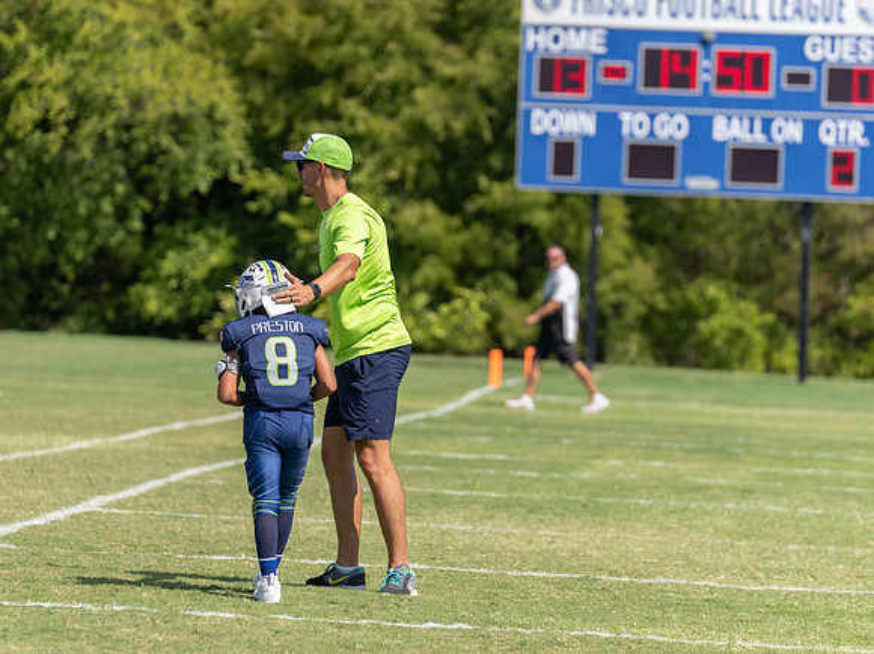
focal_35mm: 235
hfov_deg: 8.4
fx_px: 5921
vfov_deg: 6.3
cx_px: 363
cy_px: 313
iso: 160
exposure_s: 1/1600
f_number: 4
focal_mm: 200
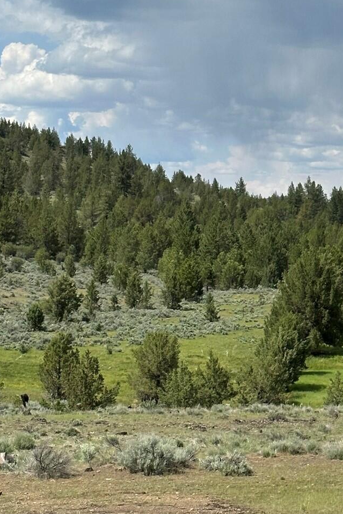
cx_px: 237
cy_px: 260
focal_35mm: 80
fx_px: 1143
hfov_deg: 17.0
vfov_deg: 25.4
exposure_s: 1/5000
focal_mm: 6.86
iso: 64
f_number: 1.78
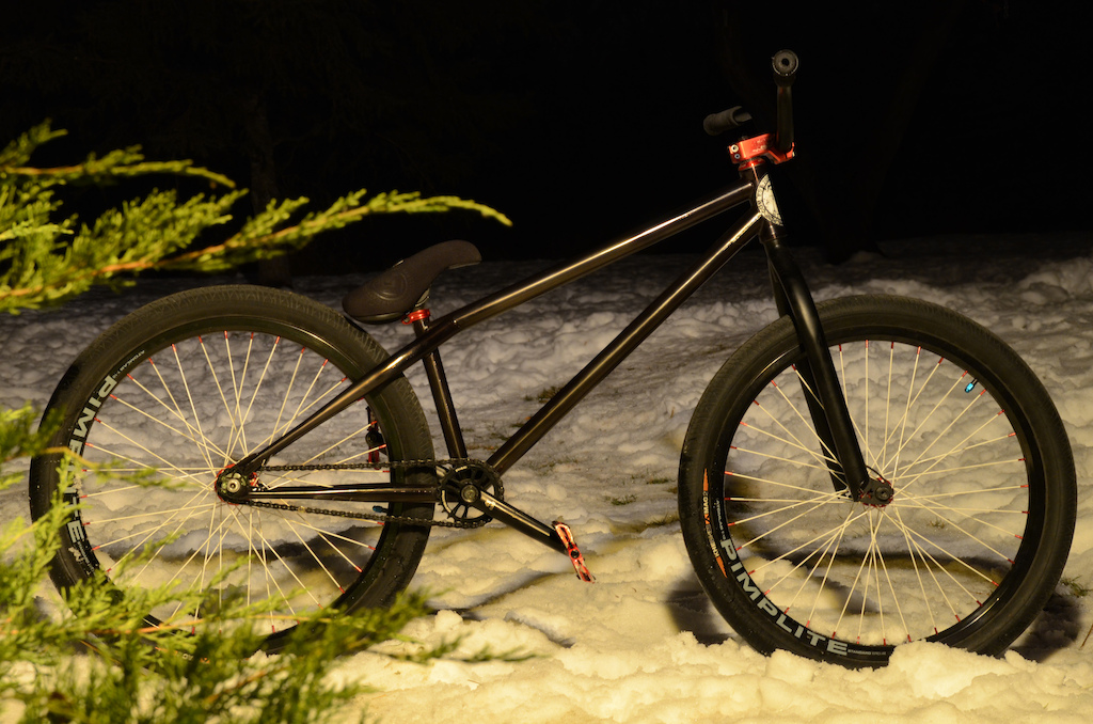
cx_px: 546
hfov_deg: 26.0
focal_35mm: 78
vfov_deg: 17.4
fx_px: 2363
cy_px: 362
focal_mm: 52
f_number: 13
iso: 1000
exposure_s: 1.6
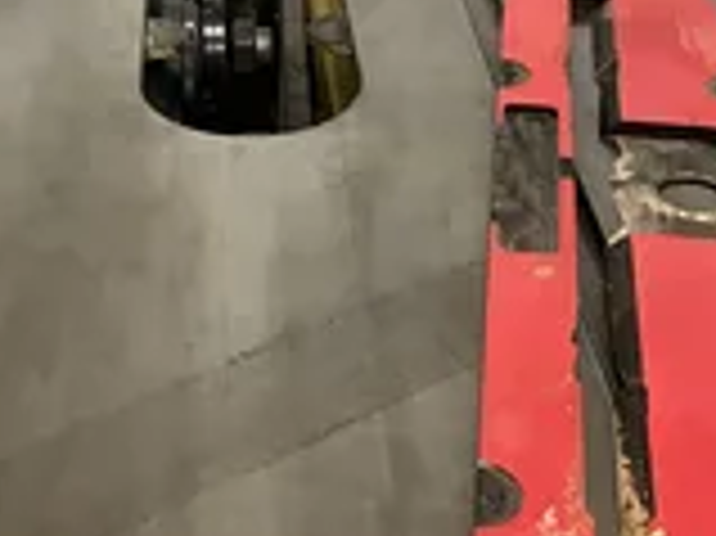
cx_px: 198
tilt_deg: -30.5
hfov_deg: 26.4
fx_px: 1509
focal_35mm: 73
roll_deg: +1.5
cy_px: 126
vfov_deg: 20.0
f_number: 1.8
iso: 320
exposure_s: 1/35
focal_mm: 3
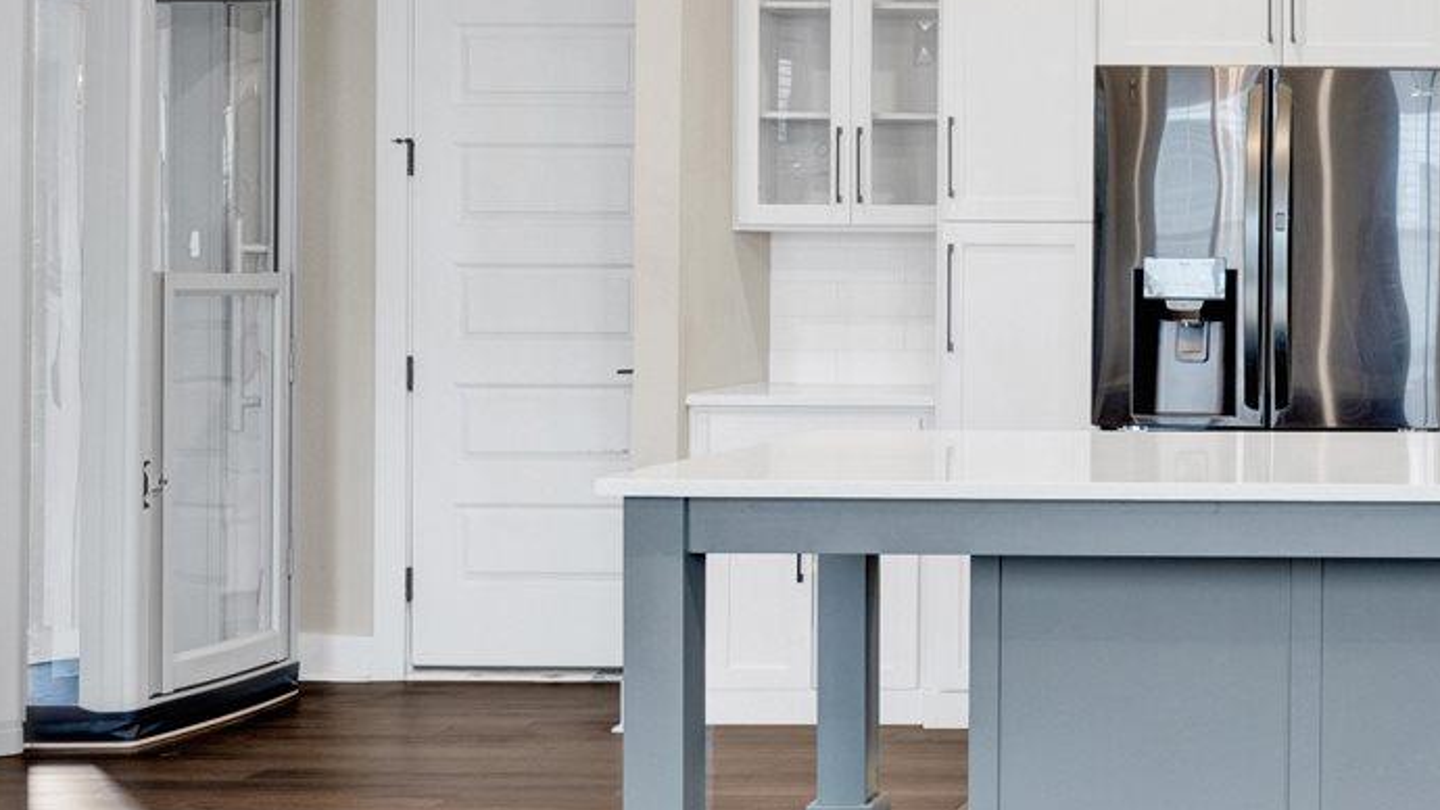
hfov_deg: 32.0
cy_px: 270
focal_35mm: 58
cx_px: 1592
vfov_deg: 20.8
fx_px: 2197
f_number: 13
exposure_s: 1/2.5
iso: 400
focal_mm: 18.5
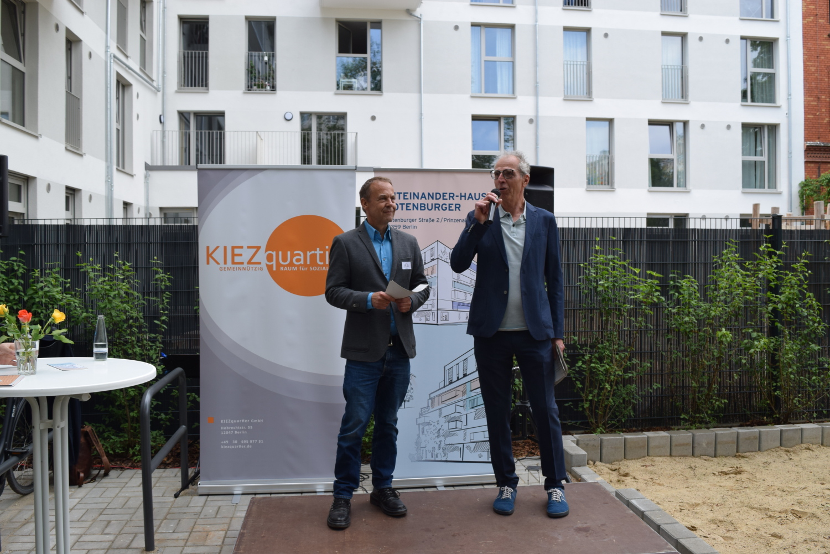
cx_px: 415
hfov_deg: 61.9
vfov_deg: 43.6
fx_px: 692
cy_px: 277
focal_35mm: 30
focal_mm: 20
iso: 320
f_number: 8
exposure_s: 1/250
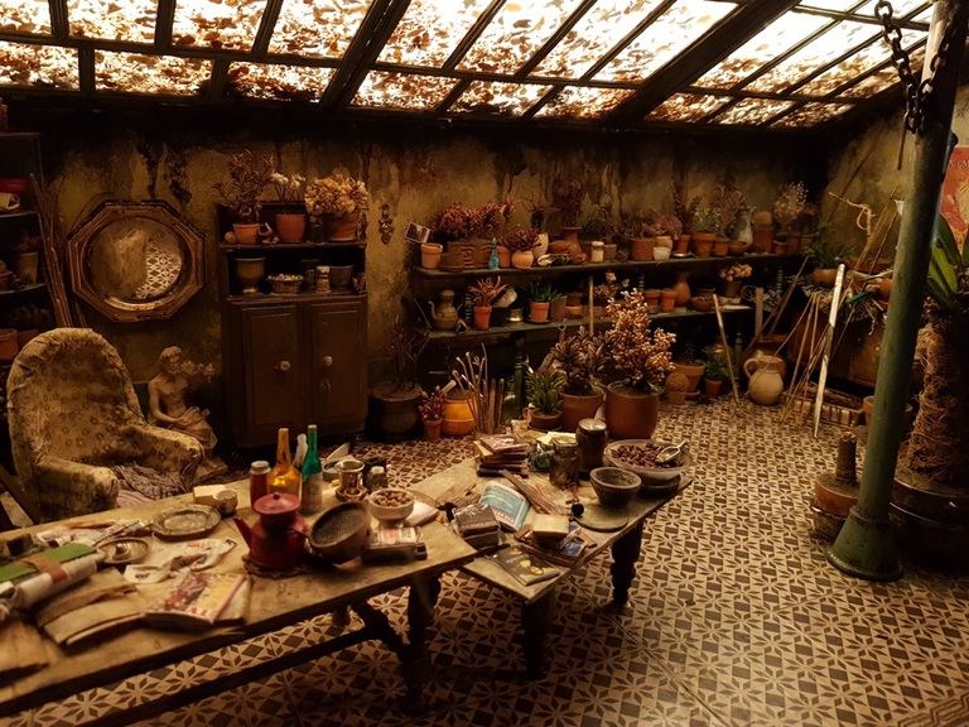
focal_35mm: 26
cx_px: 484
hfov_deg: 67.3
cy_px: 364
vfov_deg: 53.1
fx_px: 728
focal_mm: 4.2
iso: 320
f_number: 1.7
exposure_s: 1/10
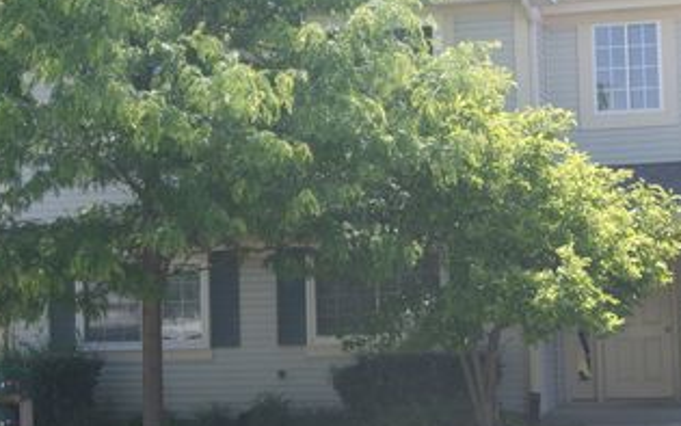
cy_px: 191
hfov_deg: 24.1
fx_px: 1574
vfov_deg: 15.4
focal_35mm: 85
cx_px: 510
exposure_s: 1/80
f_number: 10
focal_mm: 35
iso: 100
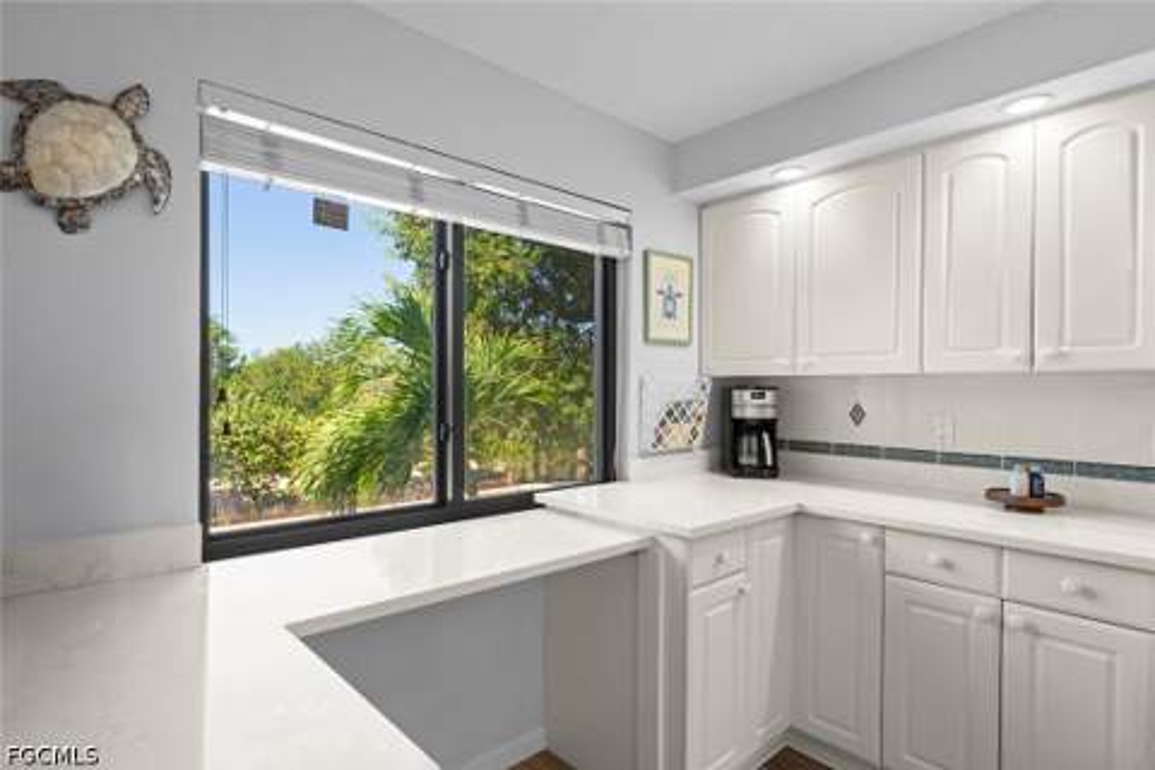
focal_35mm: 19
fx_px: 610
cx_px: 578
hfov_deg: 86.9
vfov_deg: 64.6
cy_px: 385
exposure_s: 1.6
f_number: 11
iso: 400
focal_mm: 19
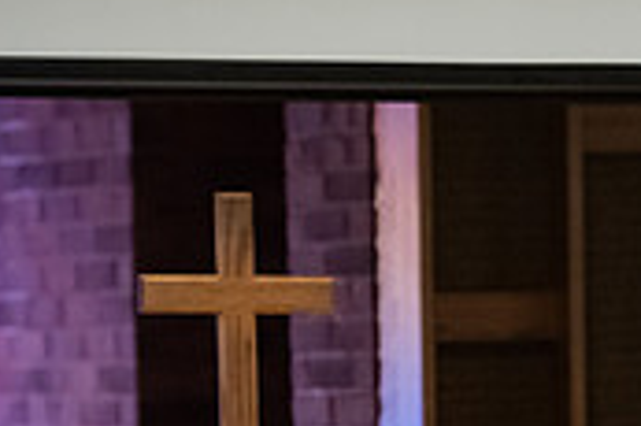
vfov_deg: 3.3
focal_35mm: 419
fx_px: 7453
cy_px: 617
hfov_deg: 4.9
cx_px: 852
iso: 6400
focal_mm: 125
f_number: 2.8
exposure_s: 1/160
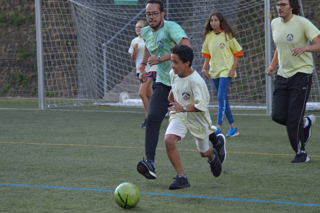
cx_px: 160
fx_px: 1599
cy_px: 106
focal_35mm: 180
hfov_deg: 11.4
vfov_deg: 7.6
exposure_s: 1/1600
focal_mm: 120
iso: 1600
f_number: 4.2
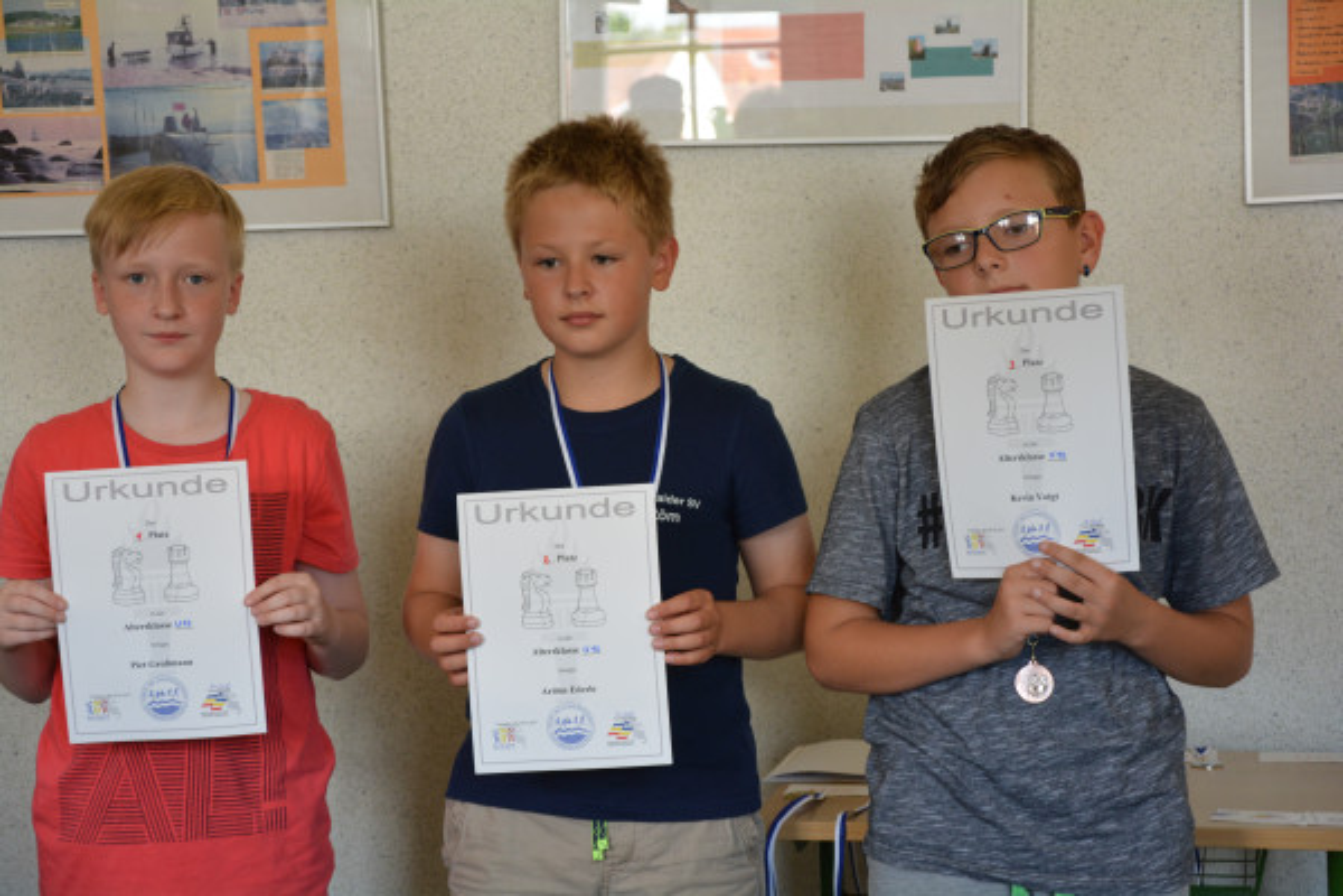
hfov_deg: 21.9
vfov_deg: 14.7
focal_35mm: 93
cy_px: 448
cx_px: 672
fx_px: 3469
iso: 800
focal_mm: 62
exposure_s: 1/50
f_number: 5
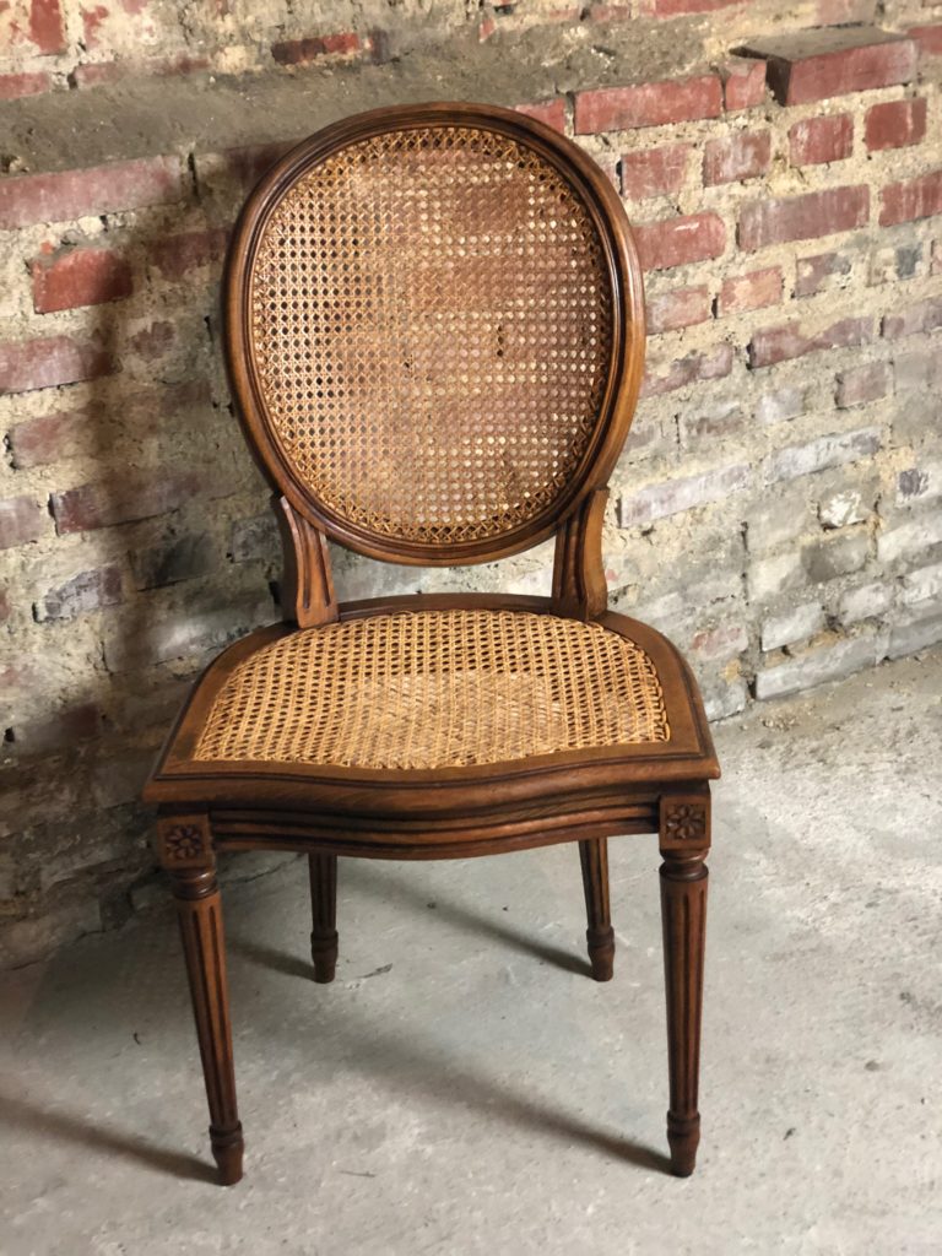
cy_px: 628
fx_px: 1887
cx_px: 471
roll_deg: +3.0
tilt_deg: -22.1
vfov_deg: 36.8
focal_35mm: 52
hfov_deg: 28.0
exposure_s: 1/13
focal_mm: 6
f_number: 2.4
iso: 160
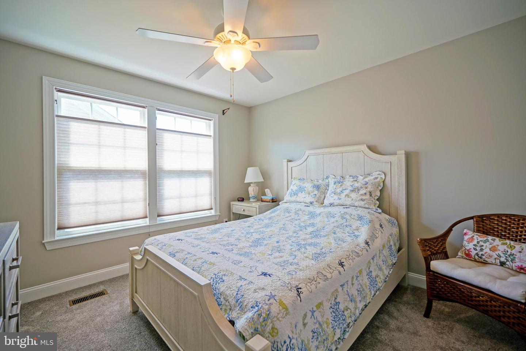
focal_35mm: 15
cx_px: 263
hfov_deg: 100.4
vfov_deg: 77.3
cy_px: 176
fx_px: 219
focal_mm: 10
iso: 100
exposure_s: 1/40
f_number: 3.2
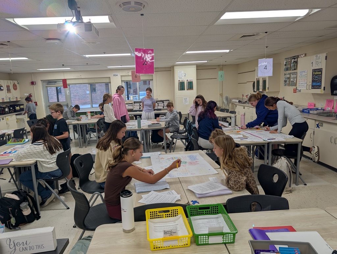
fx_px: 234
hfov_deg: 71.5
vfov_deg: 56.9
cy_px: 127
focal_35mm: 24
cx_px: 168
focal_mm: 6.9
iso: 18
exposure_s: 1/60
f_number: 1.68
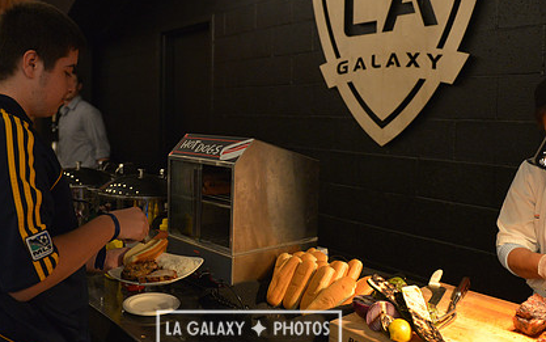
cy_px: 132
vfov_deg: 37.1
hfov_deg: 56.6
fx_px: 506
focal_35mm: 34
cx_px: 249
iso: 1600
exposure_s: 1/400
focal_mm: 24
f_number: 2.8
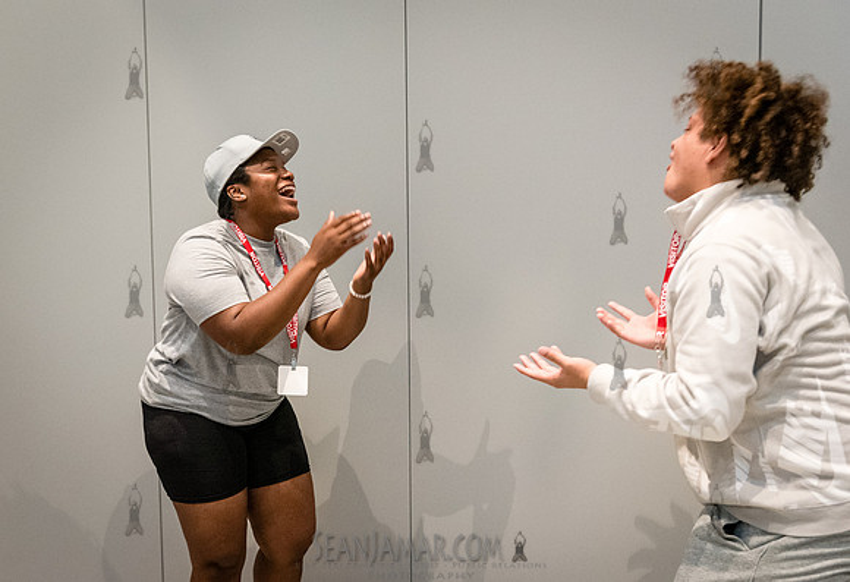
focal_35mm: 48
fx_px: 1137
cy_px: 330
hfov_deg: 40.9
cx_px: 355
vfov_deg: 28.7
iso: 6400
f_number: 3.5
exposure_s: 1/250
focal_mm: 38
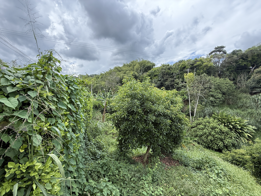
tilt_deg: -3.3
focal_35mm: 14
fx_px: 106
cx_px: 130
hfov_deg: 102.1
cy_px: 98
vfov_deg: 85.7
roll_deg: +0.1
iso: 64
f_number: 2.2
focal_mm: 2.22
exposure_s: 1/506
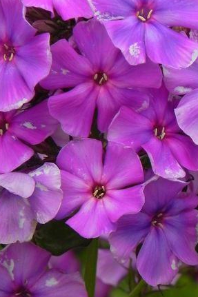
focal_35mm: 821
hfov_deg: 1.7
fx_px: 6778
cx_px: 88
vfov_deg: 2.5
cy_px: 152
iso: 160
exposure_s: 1/200
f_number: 5.6
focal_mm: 75.7
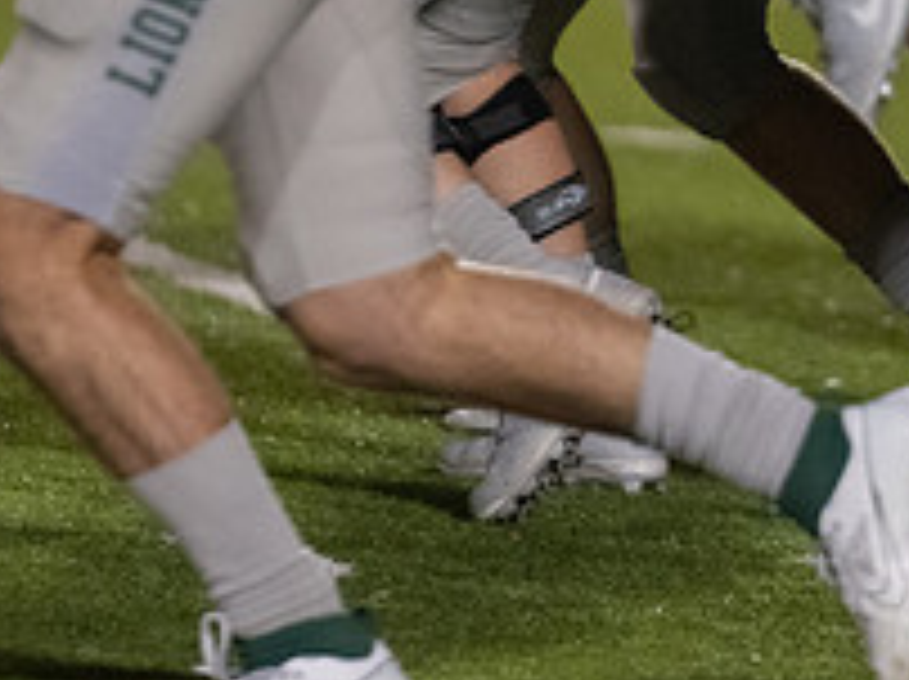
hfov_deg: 2.8
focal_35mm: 721
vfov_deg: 2.1
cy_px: -124
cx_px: 967
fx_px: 18911
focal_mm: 198
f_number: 2.8
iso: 5000
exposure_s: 1/1000
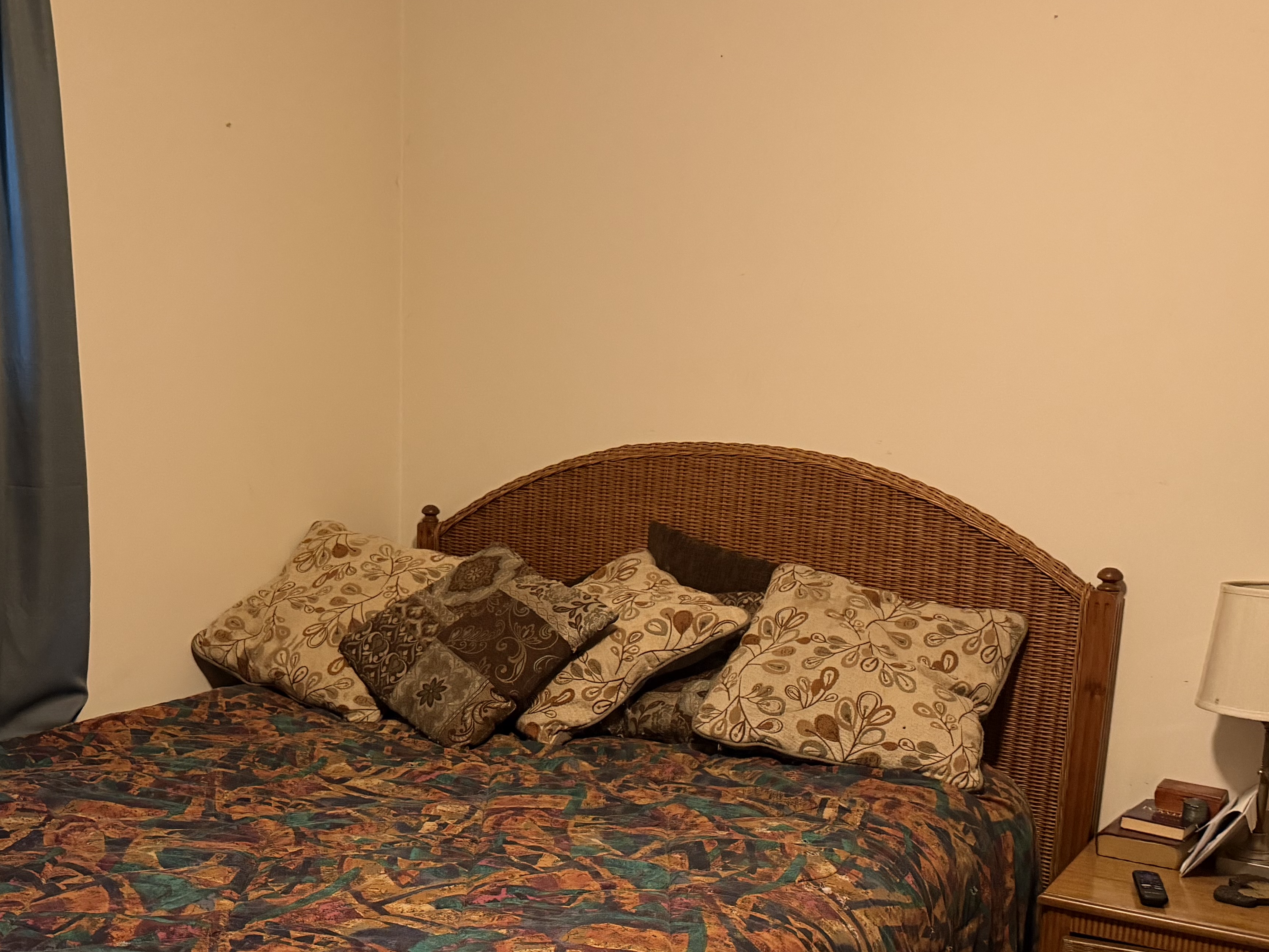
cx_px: 506
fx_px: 1466
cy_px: 654
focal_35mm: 40
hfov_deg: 46.5
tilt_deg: -11.5
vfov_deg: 35.5
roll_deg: -1.5
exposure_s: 1/30
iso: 800
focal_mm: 6.76
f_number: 1.78
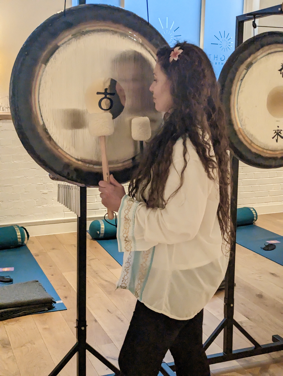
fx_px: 522
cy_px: 188
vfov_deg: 39.6
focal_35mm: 48
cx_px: 142
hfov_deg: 30.3
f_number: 1.85
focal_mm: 6.81
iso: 1250
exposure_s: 1/99.9
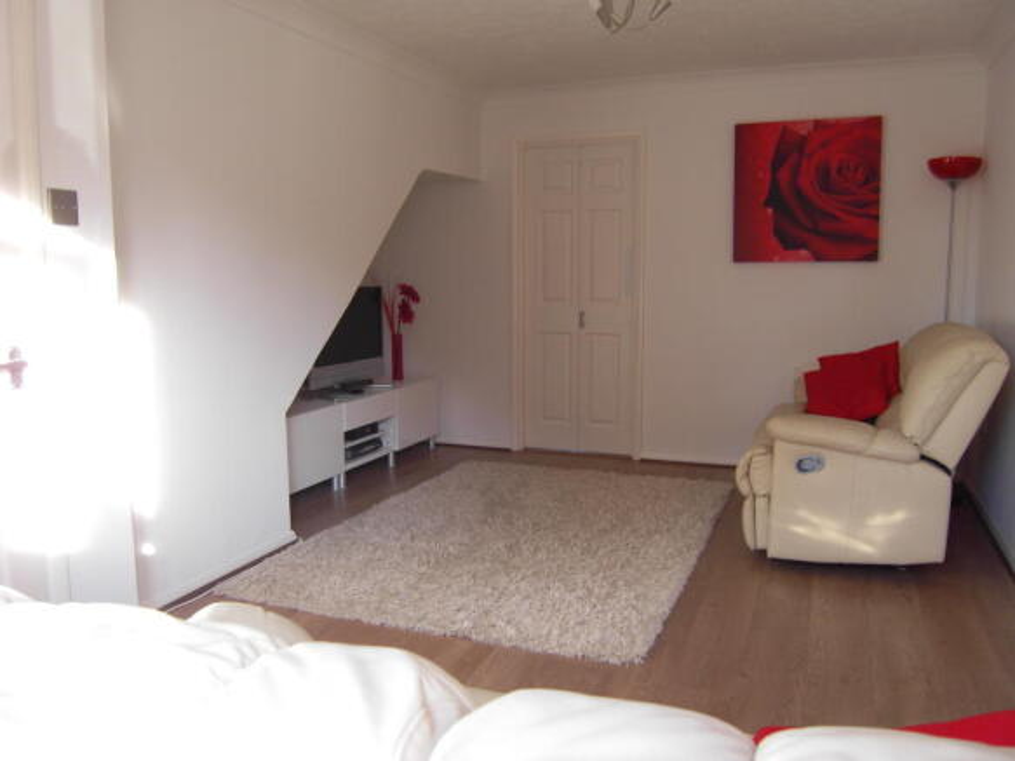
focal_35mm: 28
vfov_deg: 49.7
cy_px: 380
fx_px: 821
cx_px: 508
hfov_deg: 63.5
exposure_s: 1/60
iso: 100
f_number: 2.8
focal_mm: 6
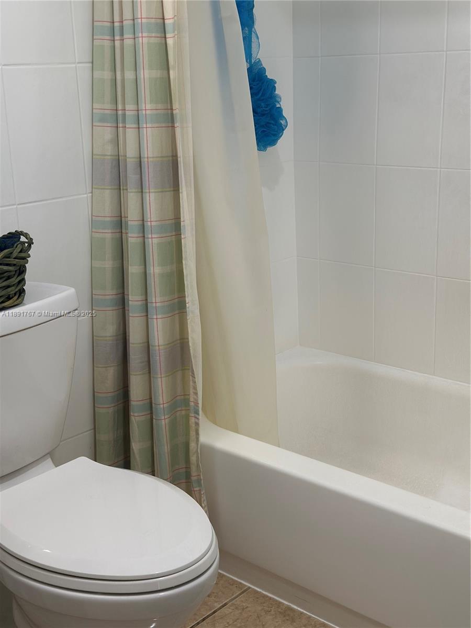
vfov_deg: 39.7
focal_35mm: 48
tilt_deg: -15.1
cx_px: 236
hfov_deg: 30.3
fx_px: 871
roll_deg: +1.1
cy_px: 314
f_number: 1.78
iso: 125
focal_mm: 6.86
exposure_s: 1/60
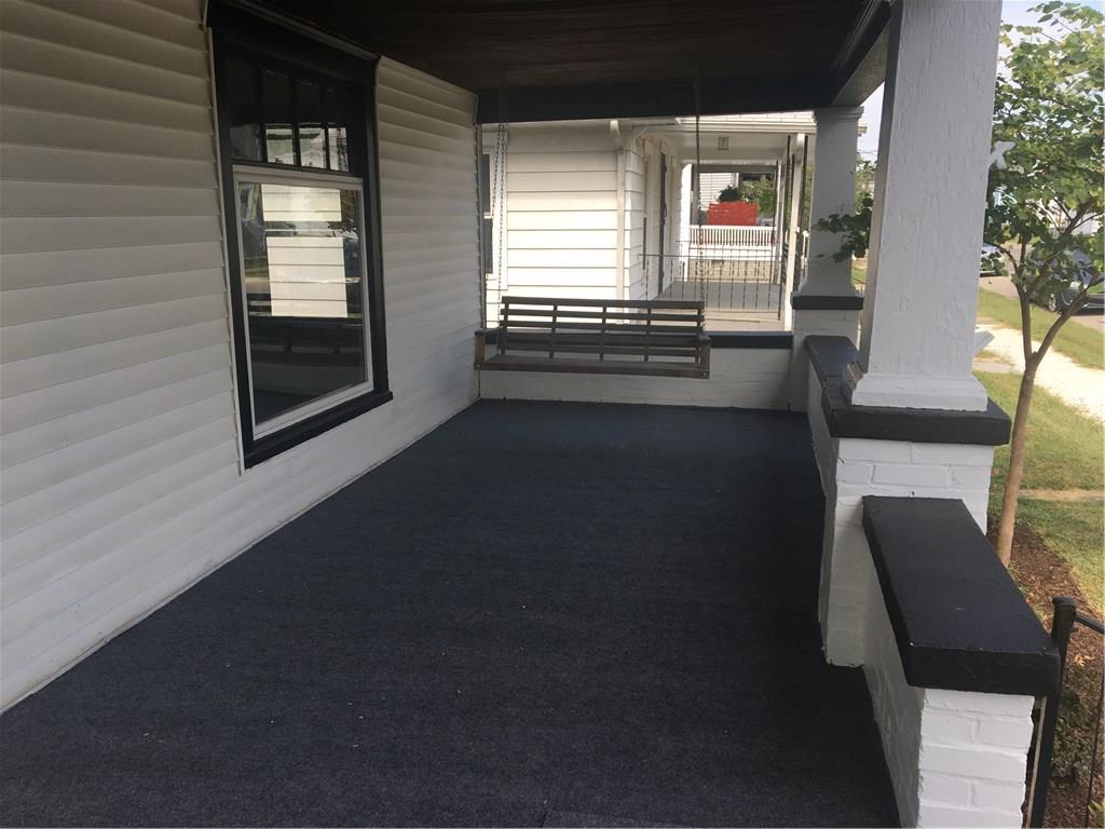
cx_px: 552
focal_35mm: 29
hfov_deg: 61.7
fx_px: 926
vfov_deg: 48.2
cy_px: 414
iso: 25
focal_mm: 4.15
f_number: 2.2
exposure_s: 1/635
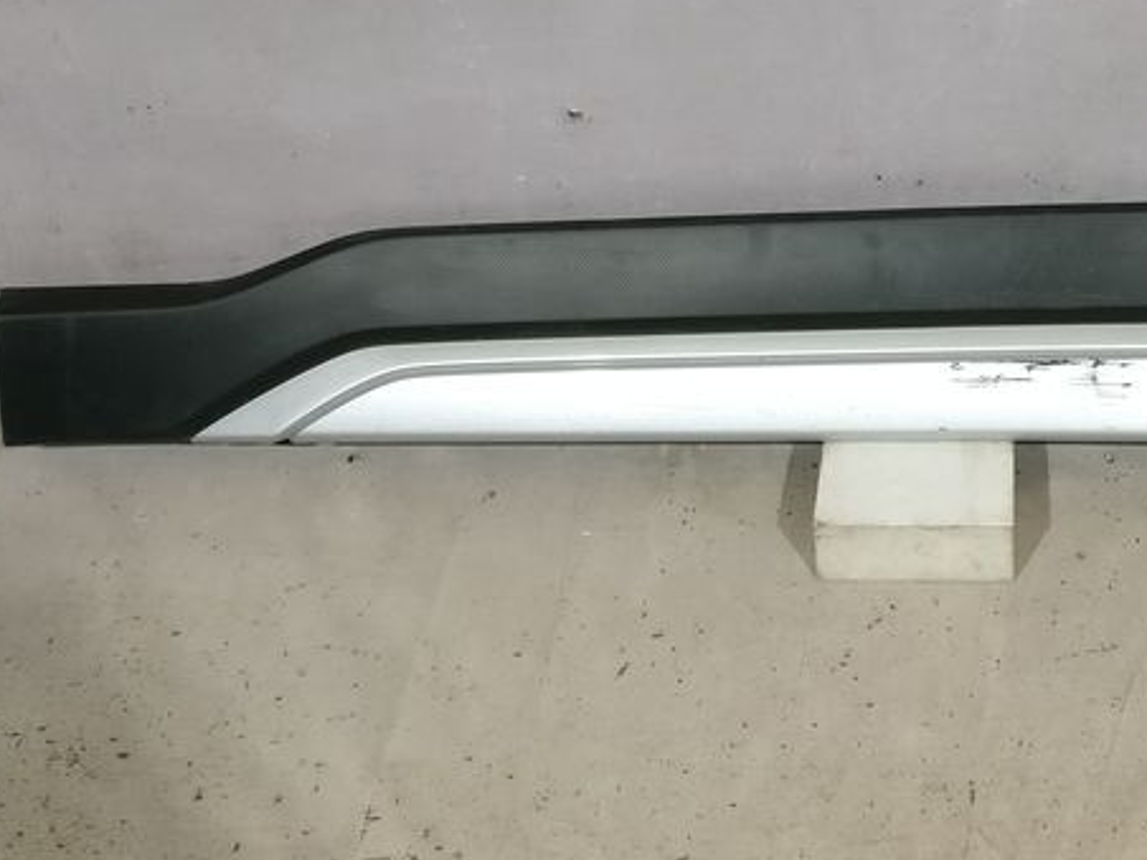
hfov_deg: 30.5
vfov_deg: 22.8
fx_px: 2054
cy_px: 25
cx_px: 908
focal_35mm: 62
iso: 320
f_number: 2
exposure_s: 1/25
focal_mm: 4.26
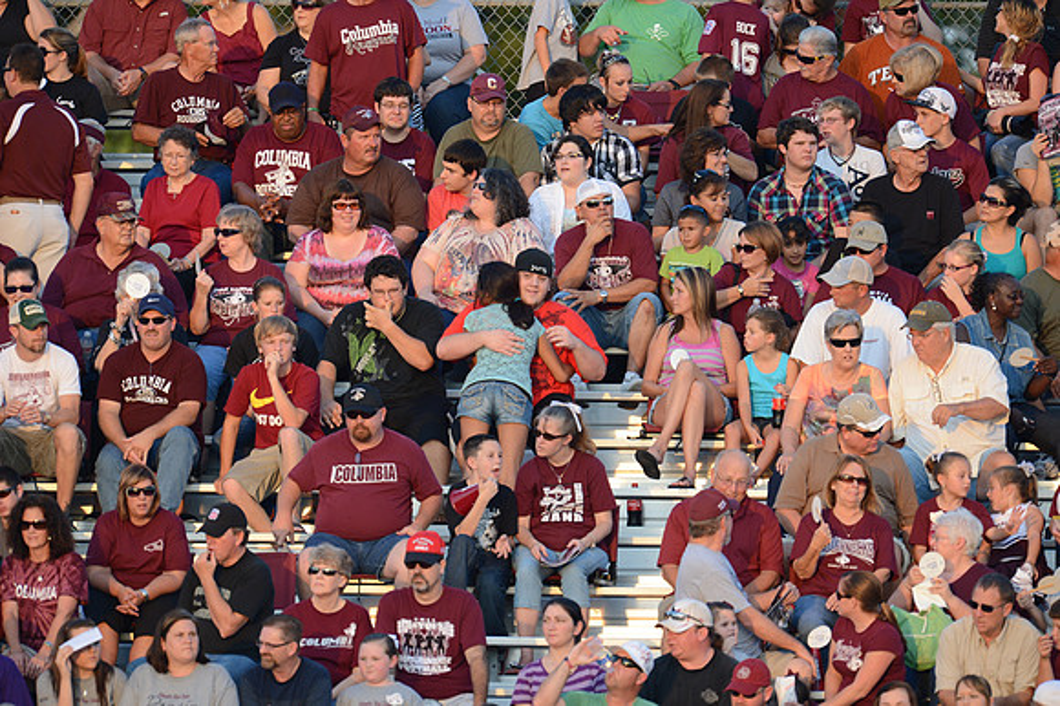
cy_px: 353
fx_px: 16185
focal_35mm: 550
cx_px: 530
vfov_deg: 2.5
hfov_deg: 3.8
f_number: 4
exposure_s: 1/800
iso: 800
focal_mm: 550
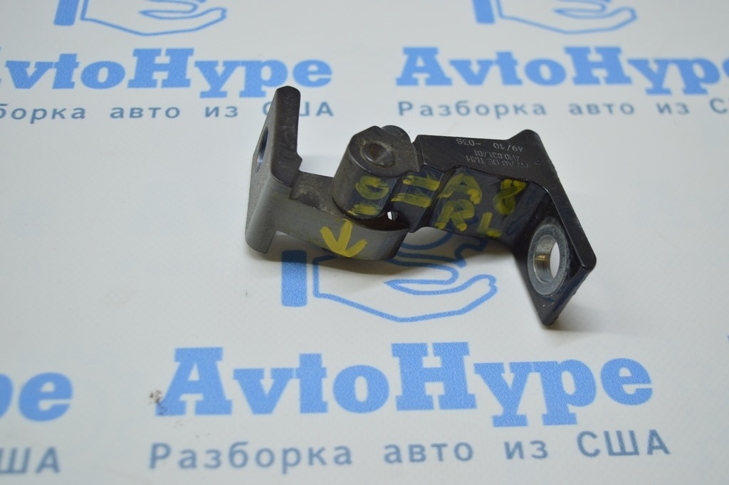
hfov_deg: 38.9
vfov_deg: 26.4
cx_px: 364
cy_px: 242
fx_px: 1032
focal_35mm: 51
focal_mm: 34
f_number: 4.5
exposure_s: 1/60
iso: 400
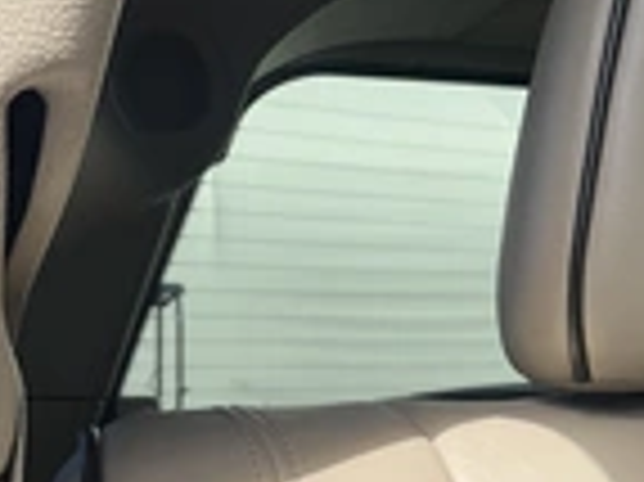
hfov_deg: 23.2
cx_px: 644
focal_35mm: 81
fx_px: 1506
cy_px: 248
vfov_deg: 18.2
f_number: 1.8
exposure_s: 1/524
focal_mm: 3
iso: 25
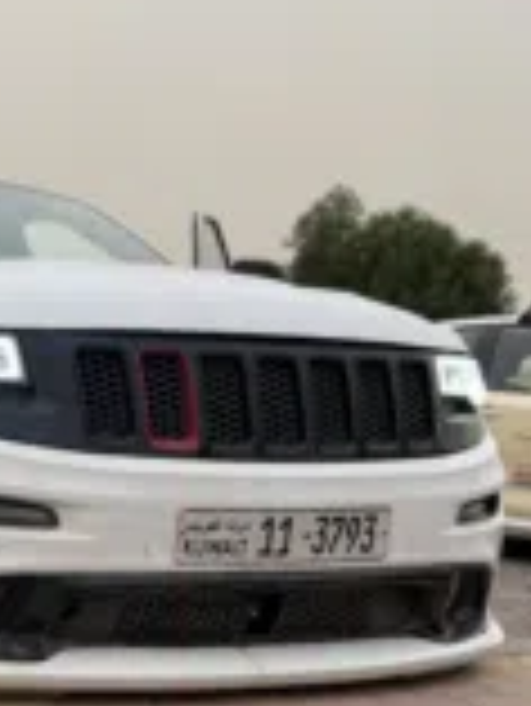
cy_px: 571
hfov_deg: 22.1
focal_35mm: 61
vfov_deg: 30.8
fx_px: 1246
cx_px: -117
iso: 80
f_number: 1.78
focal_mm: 6.76
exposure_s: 1/344
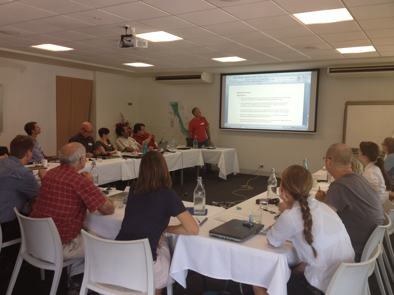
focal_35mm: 35
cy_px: 148
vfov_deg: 40.7
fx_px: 398
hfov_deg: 52.6
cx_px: 197
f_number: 2.4
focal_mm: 4.28
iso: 64
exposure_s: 1/24
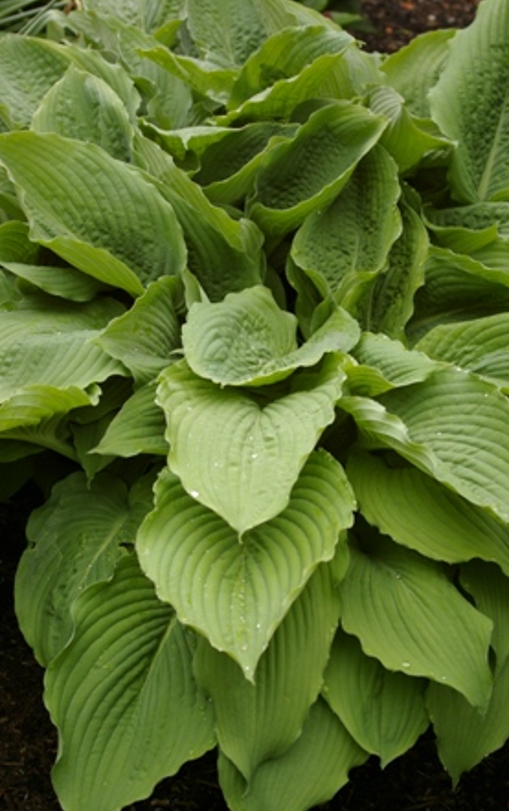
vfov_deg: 30.8
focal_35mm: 67
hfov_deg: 19.6
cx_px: 263
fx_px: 1473
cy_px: 409
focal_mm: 43
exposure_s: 1/60
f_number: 4.5
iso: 200
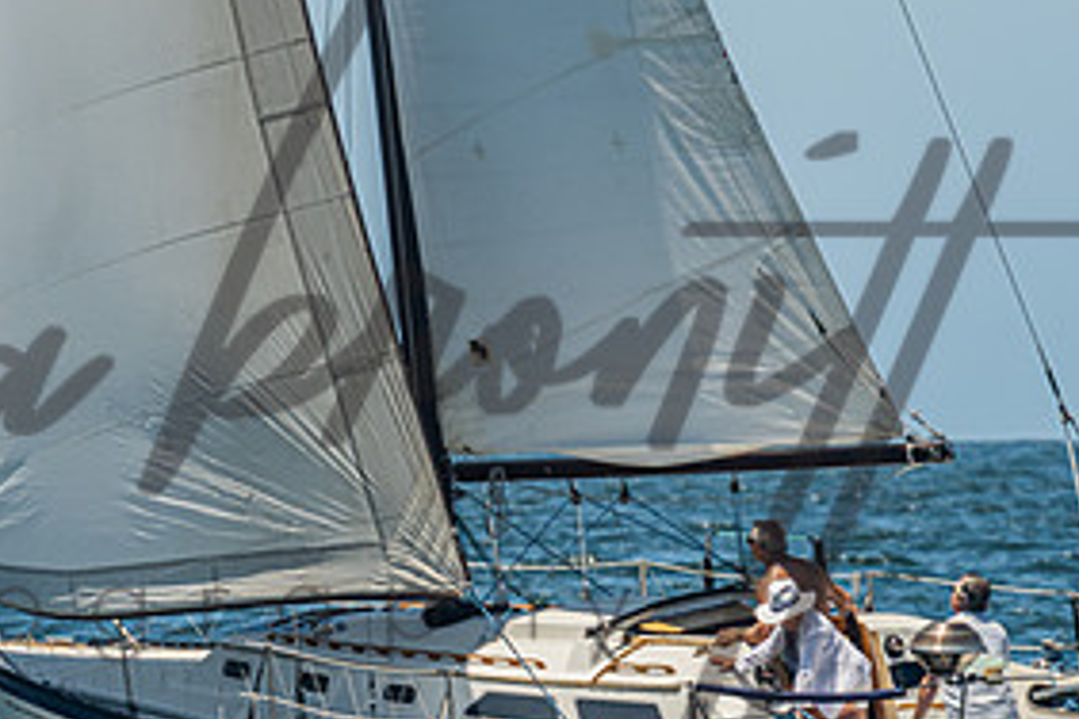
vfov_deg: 3.0
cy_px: 503
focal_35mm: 454
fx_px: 13606
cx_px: 354
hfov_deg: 4.5
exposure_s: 1/1250
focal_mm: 175
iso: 320
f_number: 6.3
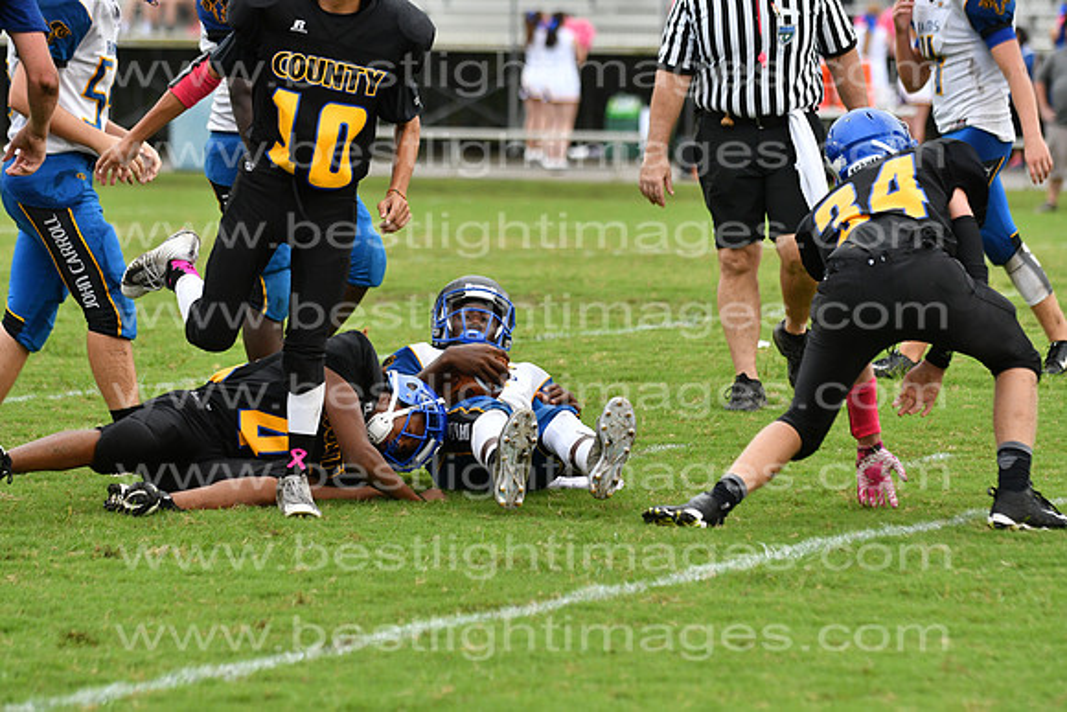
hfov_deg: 9.8
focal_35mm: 210
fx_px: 6225
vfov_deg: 6.5
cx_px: 534
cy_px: 356
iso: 800
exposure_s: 1/2500
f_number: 3.5
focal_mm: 140
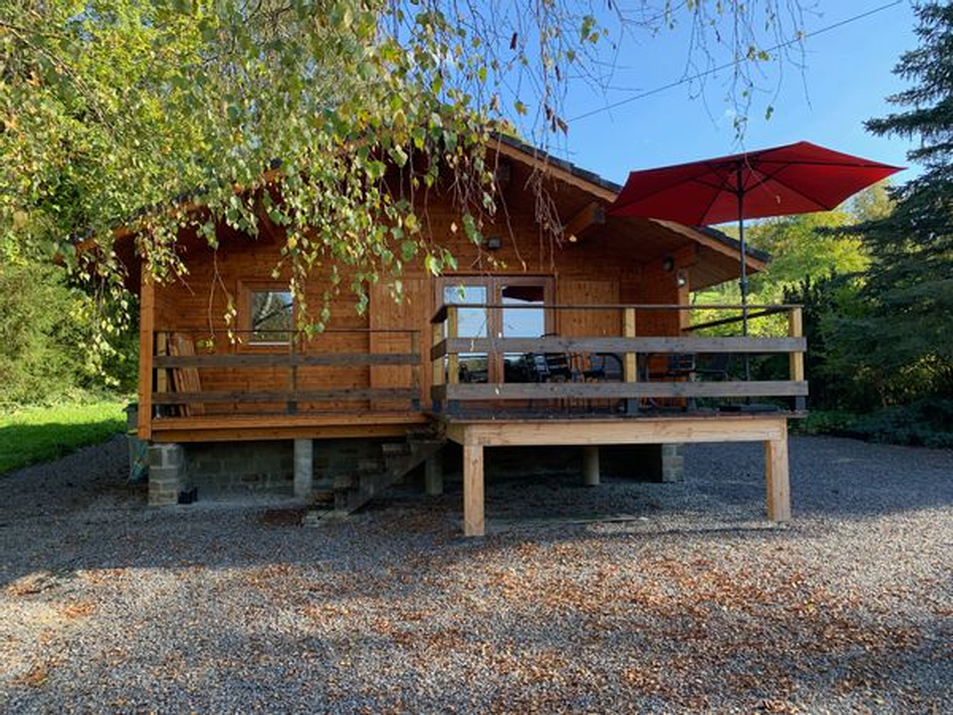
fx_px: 716
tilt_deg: +2.9
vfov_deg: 53.1
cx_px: 476
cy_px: 358
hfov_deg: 67.3
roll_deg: +1.1
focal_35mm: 26
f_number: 1.8
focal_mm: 4.25
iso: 25
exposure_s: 1/242
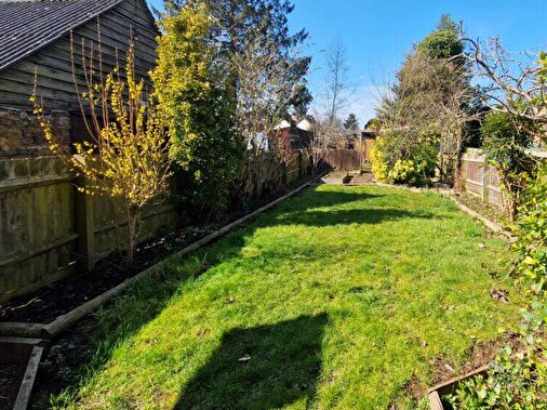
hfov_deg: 85.1
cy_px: 168
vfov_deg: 71.0
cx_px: 359
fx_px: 284
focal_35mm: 18
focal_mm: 2.2
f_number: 2.2
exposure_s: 1/1284
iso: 50
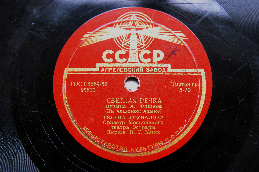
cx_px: 130
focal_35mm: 52
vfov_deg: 25.7
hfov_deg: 37.9
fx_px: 377
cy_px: 86
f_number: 3.5
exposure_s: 1/45
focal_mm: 35
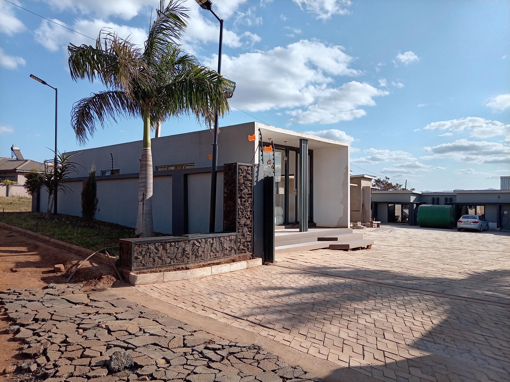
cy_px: 191
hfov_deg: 69.4
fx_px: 368
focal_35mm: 25
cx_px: 255
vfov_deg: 54.8
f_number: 1.8
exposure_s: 1/1224
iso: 100
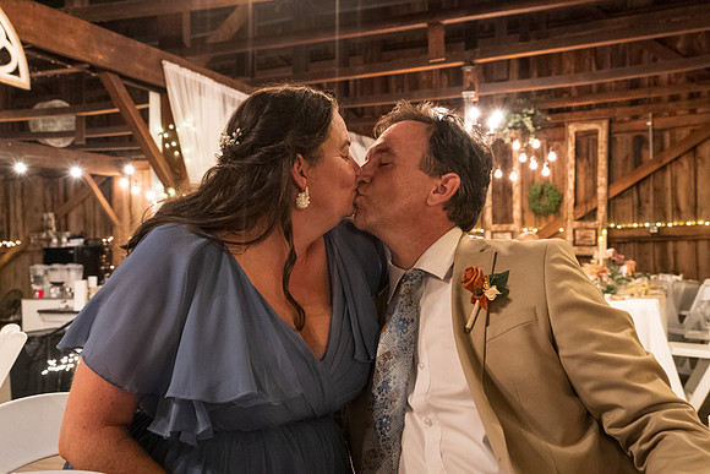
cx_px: 355
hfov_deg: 57.2
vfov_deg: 40.0
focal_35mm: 33
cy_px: 237
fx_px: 651
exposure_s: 1/40
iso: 6400
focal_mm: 33
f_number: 6.3
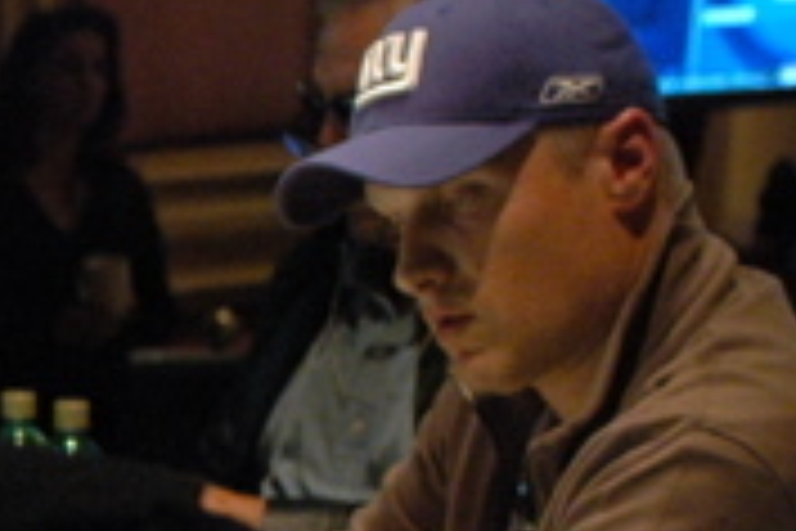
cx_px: -756
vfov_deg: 8.2
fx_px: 3670
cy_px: 700
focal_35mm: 166
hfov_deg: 11.3
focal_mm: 28
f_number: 2.8
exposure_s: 1/125
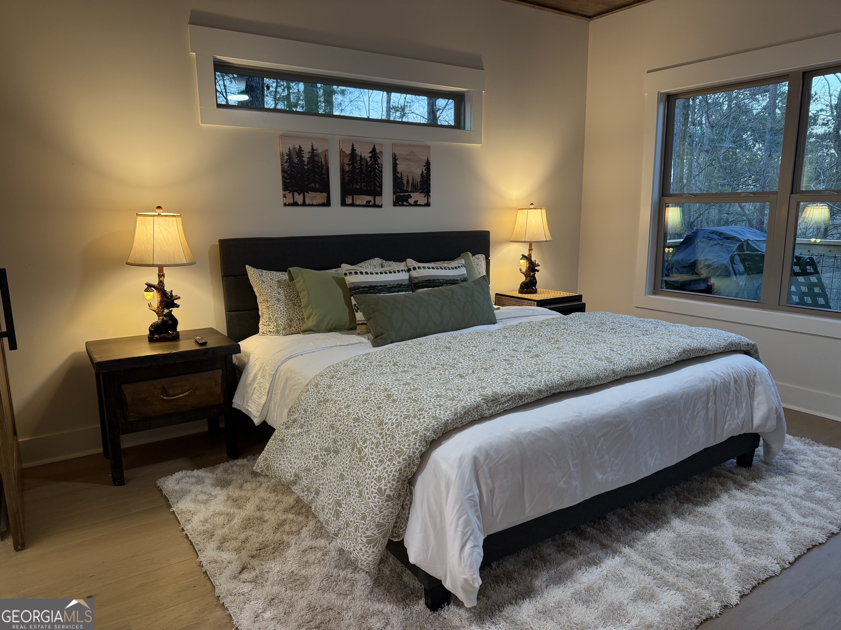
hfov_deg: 71.6
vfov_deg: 56.8
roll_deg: +0.2
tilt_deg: -10.6
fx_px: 583
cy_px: 315
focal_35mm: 24
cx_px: 420
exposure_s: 1/60
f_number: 1.78
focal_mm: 6.76
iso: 160
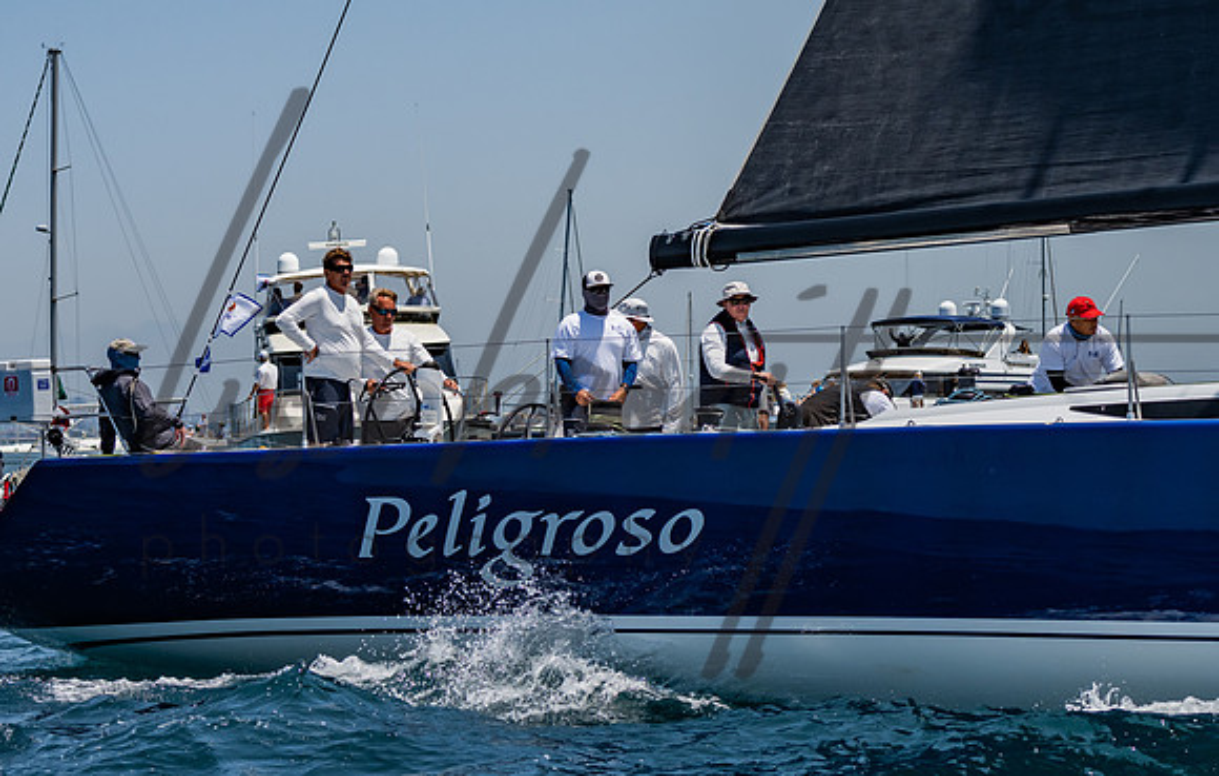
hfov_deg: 15.2
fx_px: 4559
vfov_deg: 9.7
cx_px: 676
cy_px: 304
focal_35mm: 137
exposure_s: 1/1600
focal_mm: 86
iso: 320
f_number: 5.6
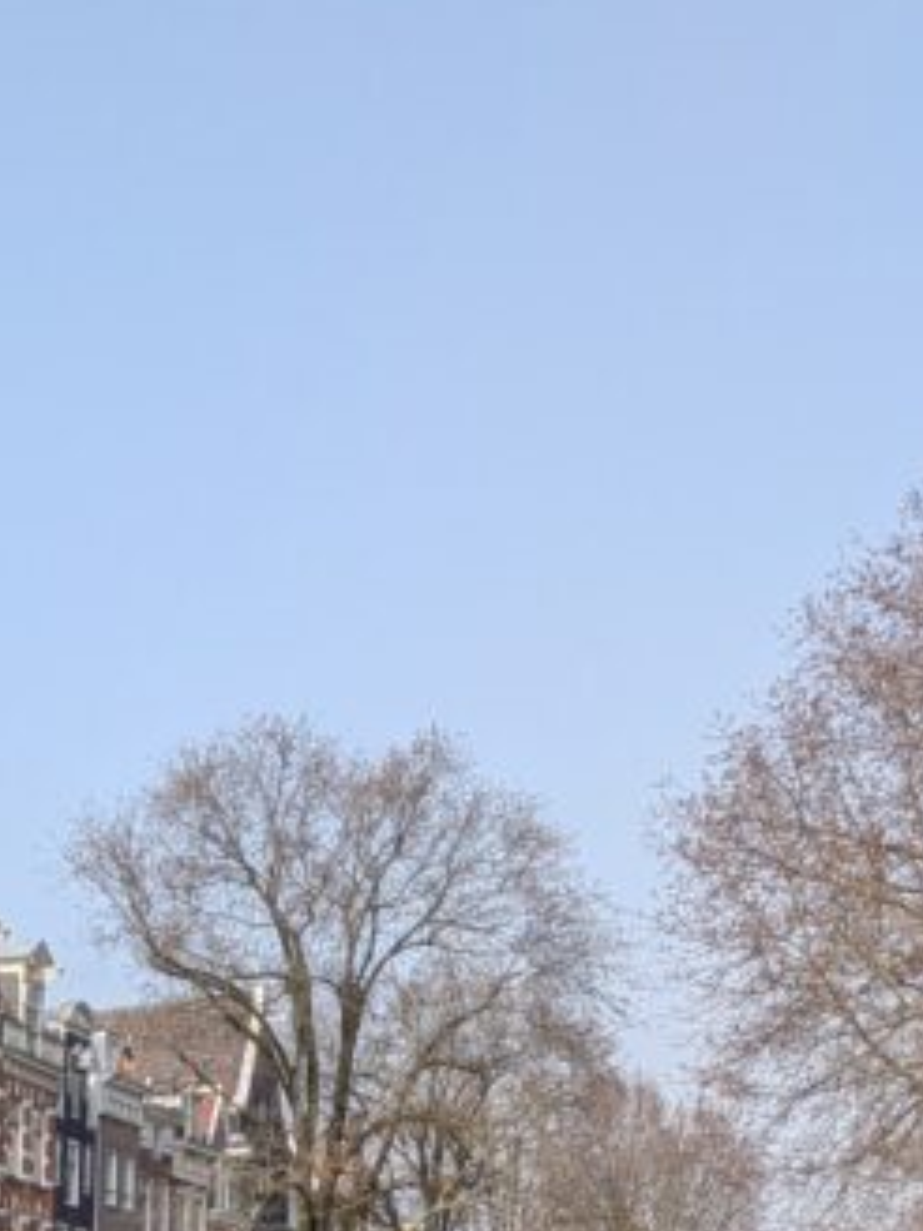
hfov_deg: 18.4
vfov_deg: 22.1
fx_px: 2666
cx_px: -244
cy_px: 1779
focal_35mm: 75
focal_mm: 4.53
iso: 26
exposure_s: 1/7042
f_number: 1.7
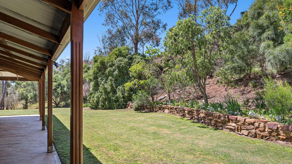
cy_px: 93
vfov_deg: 45.0
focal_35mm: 26
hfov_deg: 72.9
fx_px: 198
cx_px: 150
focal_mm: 23.5
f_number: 8
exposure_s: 1/200
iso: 200
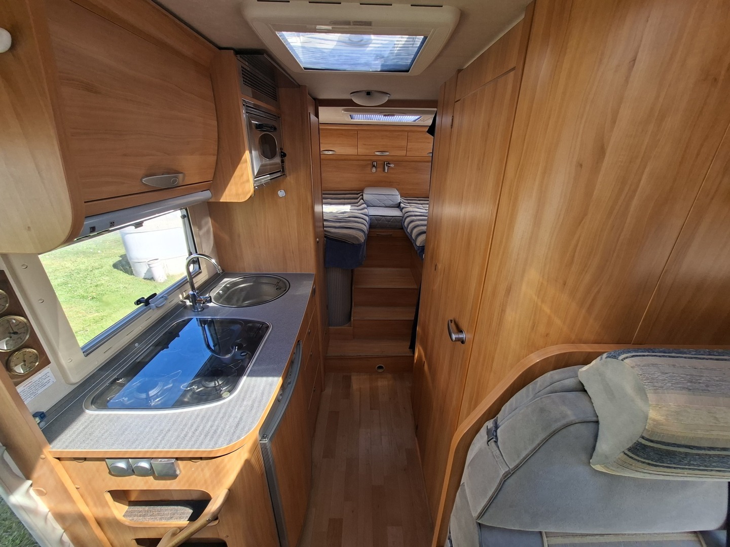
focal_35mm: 13
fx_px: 274
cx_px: 365
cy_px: 274
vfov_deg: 89.9
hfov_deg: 106.2
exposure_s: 1/118
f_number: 2.2
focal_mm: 1.74
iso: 40
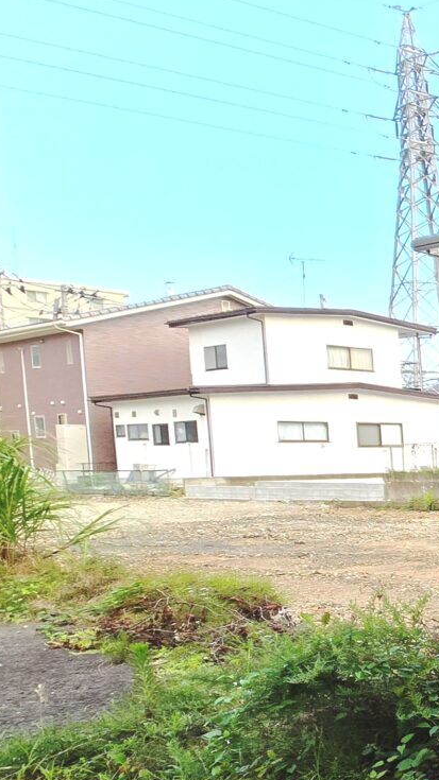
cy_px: 515
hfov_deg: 17.5
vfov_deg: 53.1
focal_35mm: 37
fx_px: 766
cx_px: 946
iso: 50
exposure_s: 1/203
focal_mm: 2.2
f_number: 2.2
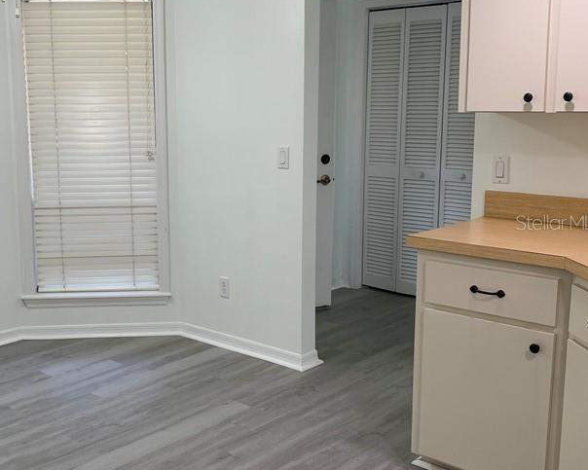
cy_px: 222
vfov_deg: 34.9
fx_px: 748
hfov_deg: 42.7
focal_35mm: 43
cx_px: 234
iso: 100
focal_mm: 4.25
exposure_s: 1/120
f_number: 1.8
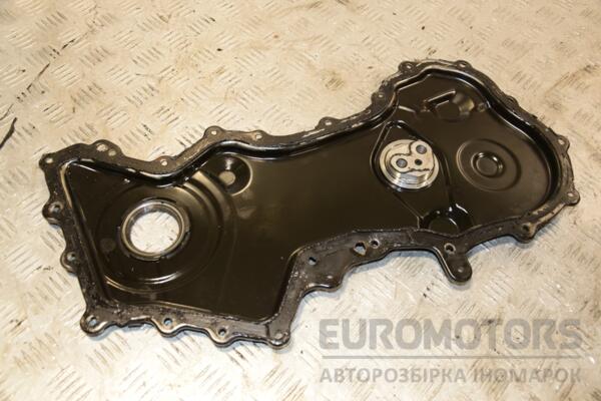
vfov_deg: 36.9
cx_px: 300
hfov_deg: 53.1
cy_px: 200
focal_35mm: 36
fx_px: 601
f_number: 5
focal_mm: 24
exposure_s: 1/160
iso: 800
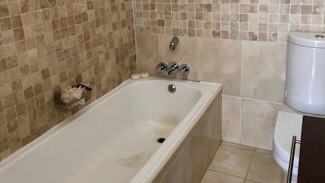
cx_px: 160
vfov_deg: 32.5
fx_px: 310
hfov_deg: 55.3
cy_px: 59
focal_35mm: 36
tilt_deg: -15.7
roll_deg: +3.0
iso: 40
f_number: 1.8
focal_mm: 4
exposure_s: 1/20
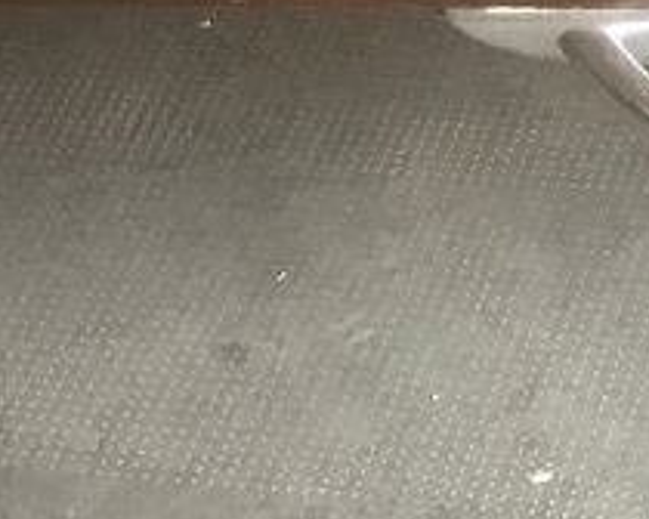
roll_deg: +0.0
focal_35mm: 173
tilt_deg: -42.4
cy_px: -148
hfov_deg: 10.3
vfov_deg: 8.8
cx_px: 1289
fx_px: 3323
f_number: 2.4
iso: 50
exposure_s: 1/33
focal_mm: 3.3
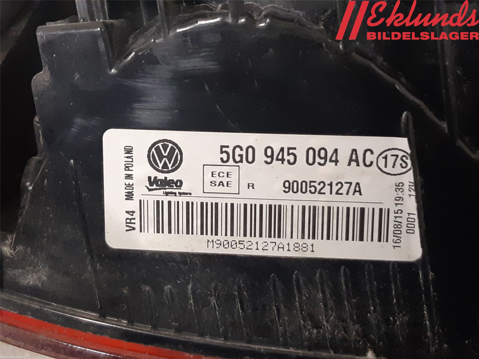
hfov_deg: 67.3
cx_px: 240
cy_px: 180
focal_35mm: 26
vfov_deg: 53.1
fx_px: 360
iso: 250
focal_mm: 3.93
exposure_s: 1/50
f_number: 1.7
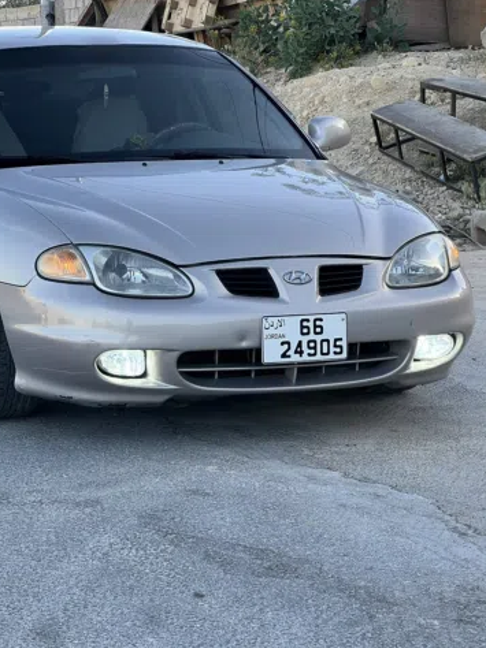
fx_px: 1949
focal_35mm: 104
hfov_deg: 14.1
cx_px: 75
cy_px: 324
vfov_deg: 18.9
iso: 32
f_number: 2.8
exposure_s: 1/140
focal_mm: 9
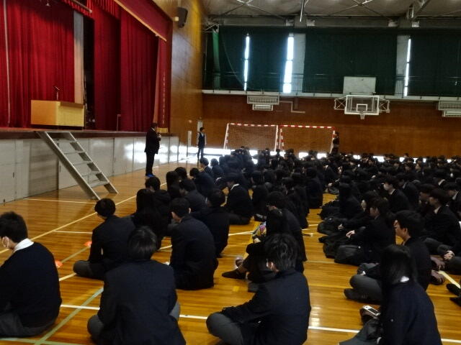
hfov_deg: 55.4
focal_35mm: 33
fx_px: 439
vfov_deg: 42.9
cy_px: 172
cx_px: 230
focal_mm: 5.6
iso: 800
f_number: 4
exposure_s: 1/25
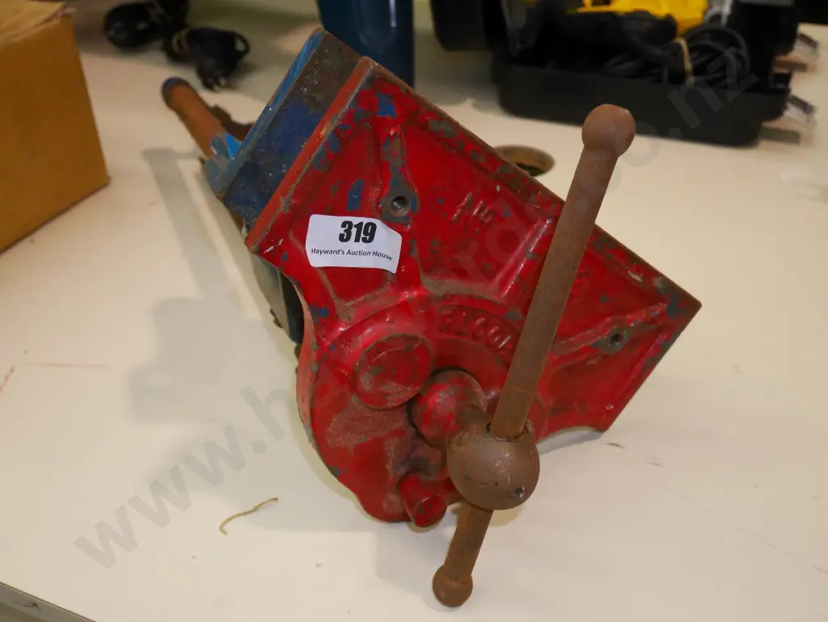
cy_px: 311
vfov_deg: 39.7
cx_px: 414
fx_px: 862
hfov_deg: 51.3
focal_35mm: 36
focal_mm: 18
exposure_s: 1/250
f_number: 4.2
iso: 3200
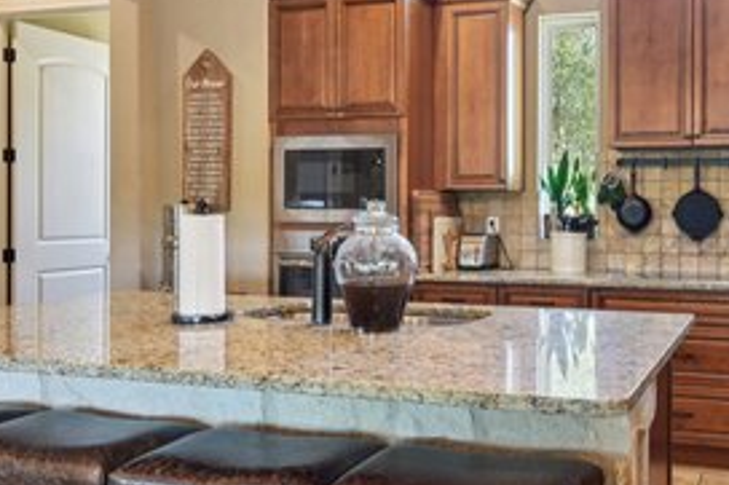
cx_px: 539
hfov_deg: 46.9
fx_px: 809
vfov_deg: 33.3
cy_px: 210
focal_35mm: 40
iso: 1800
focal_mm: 17
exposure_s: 1/15
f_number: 8
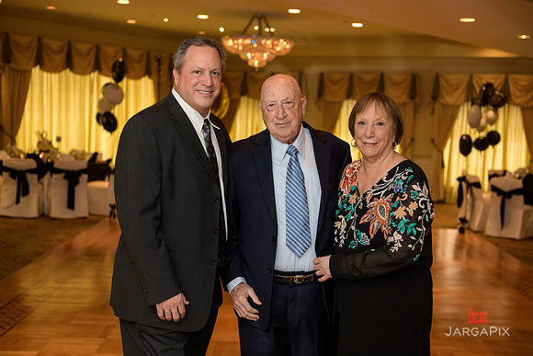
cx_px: 266
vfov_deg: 26.0
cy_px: 178
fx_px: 770
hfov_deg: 38.2
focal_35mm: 52
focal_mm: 52
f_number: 3.2
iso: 1000
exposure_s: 1/125
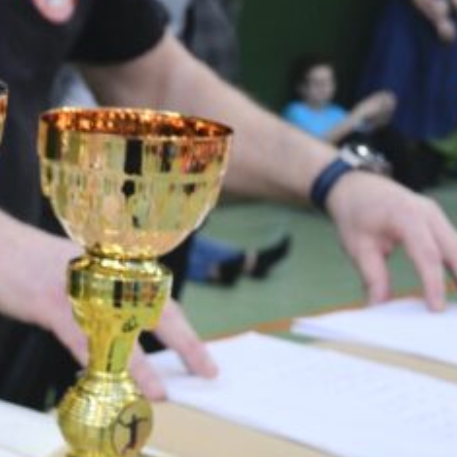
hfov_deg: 14.4
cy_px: 478
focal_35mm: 111
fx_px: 1658
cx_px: -270
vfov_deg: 15.4
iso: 400
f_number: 5.6
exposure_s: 1/125
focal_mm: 20
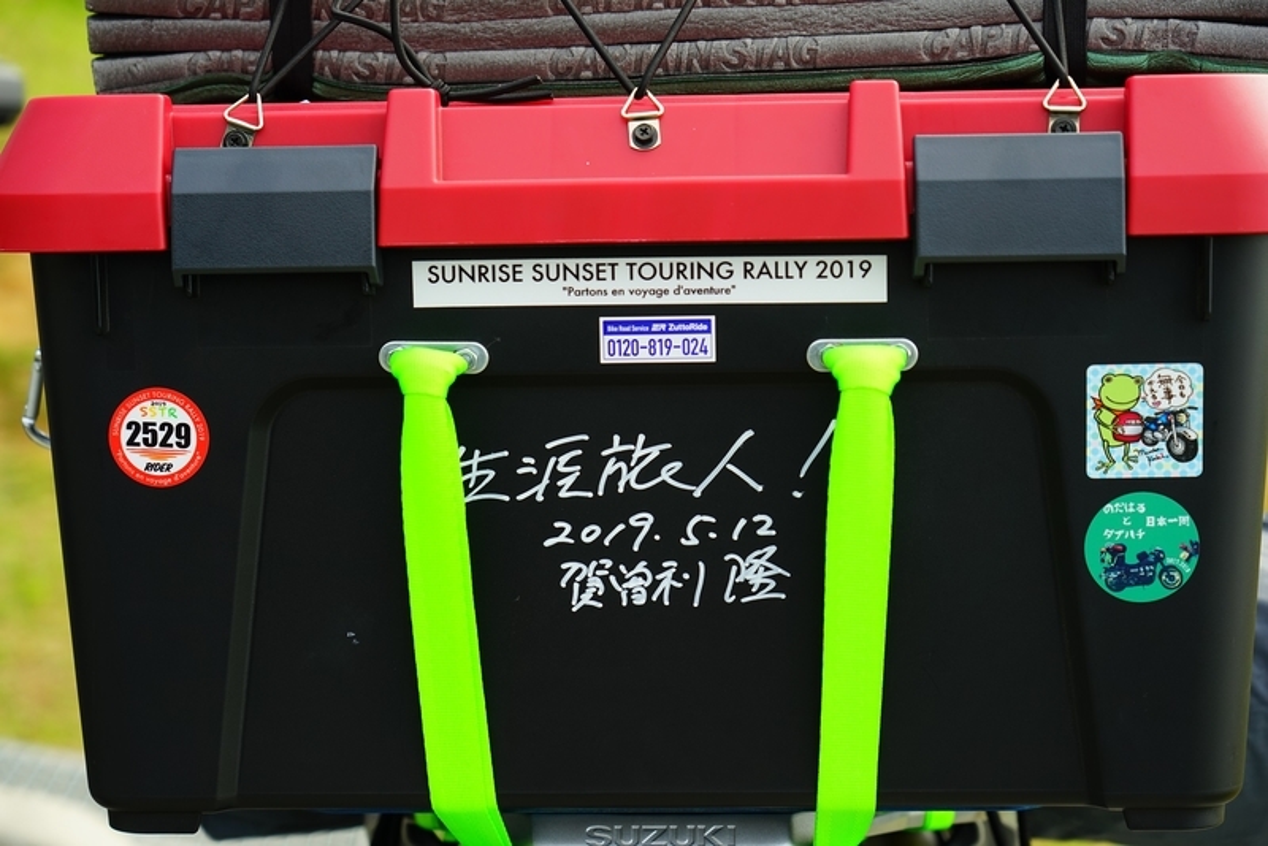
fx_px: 2854
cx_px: 634
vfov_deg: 16.9
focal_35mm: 81
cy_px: 423
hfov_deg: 25.1
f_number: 5.6
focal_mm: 81
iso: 100
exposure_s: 1/200
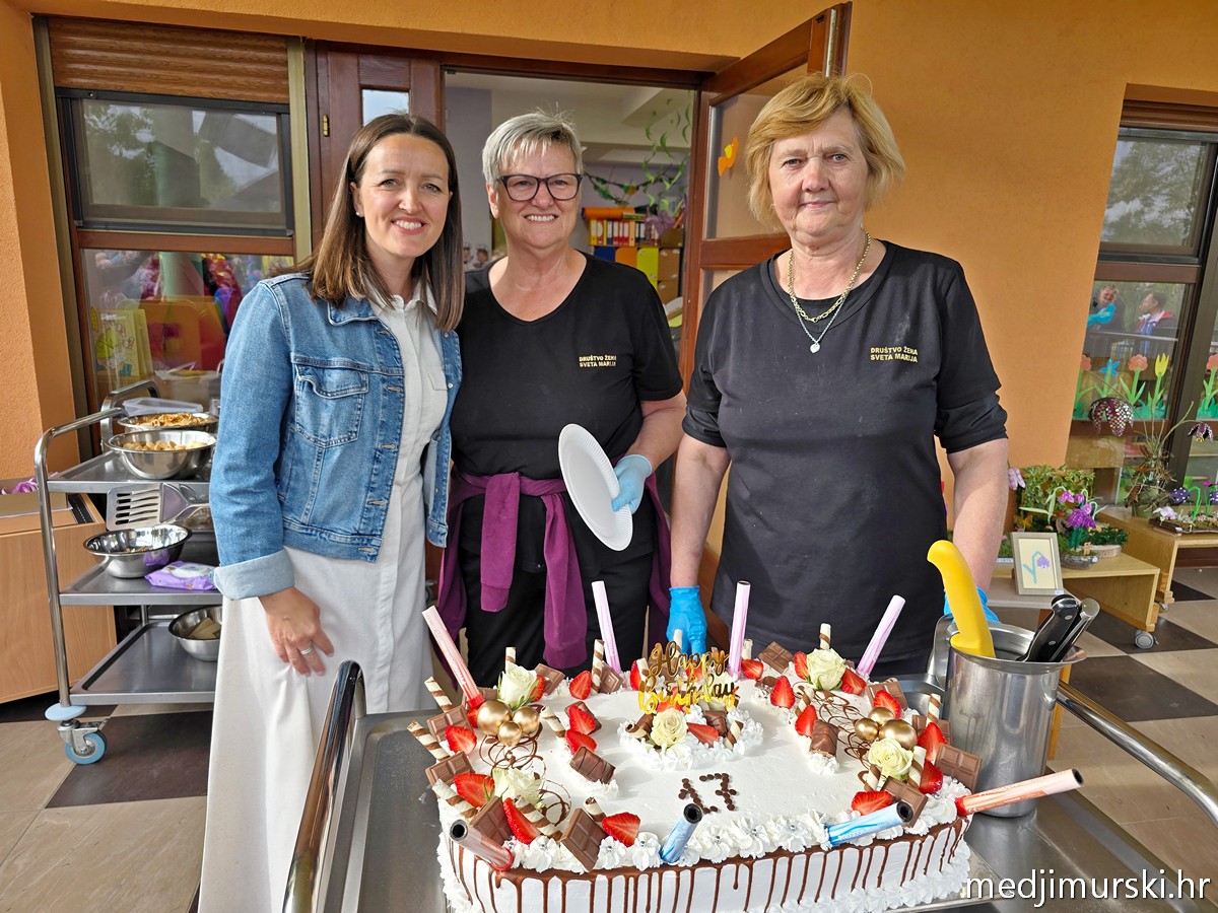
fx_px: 809
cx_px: 609
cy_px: 456
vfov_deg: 58.9
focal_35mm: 23
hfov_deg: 73.9
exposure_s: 1/180
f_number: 1.7
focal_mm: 6.3
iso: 25
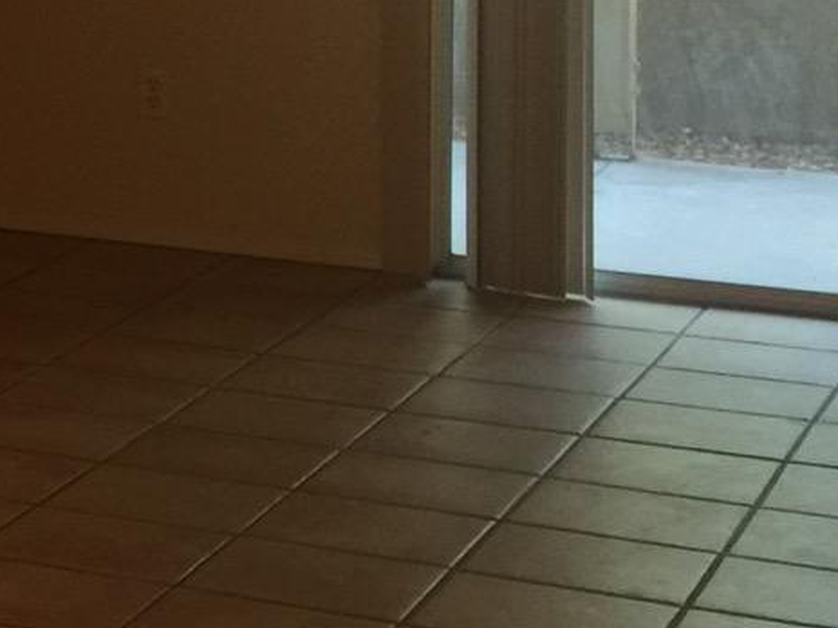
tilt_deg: -2.1
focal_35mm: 128
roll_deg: -0.1
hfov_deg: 13.2
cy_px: -209
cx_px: -874
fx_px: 3099
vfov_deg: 11.3
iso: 50
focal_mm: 4.15
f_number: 2.2
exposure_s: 1/15
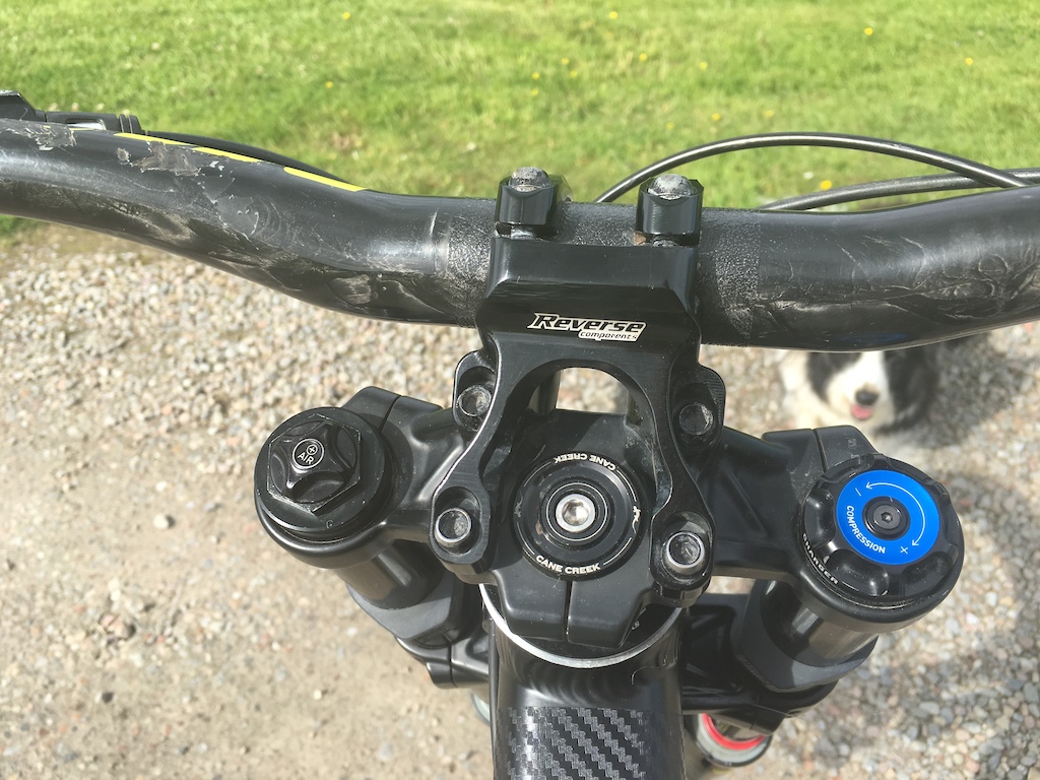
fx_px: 871
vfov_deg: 48.2
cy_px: 390
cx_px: 520
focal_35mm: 29
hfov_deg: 61.7
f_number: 2.2
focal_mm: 4.15
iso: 25
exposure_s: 1/620
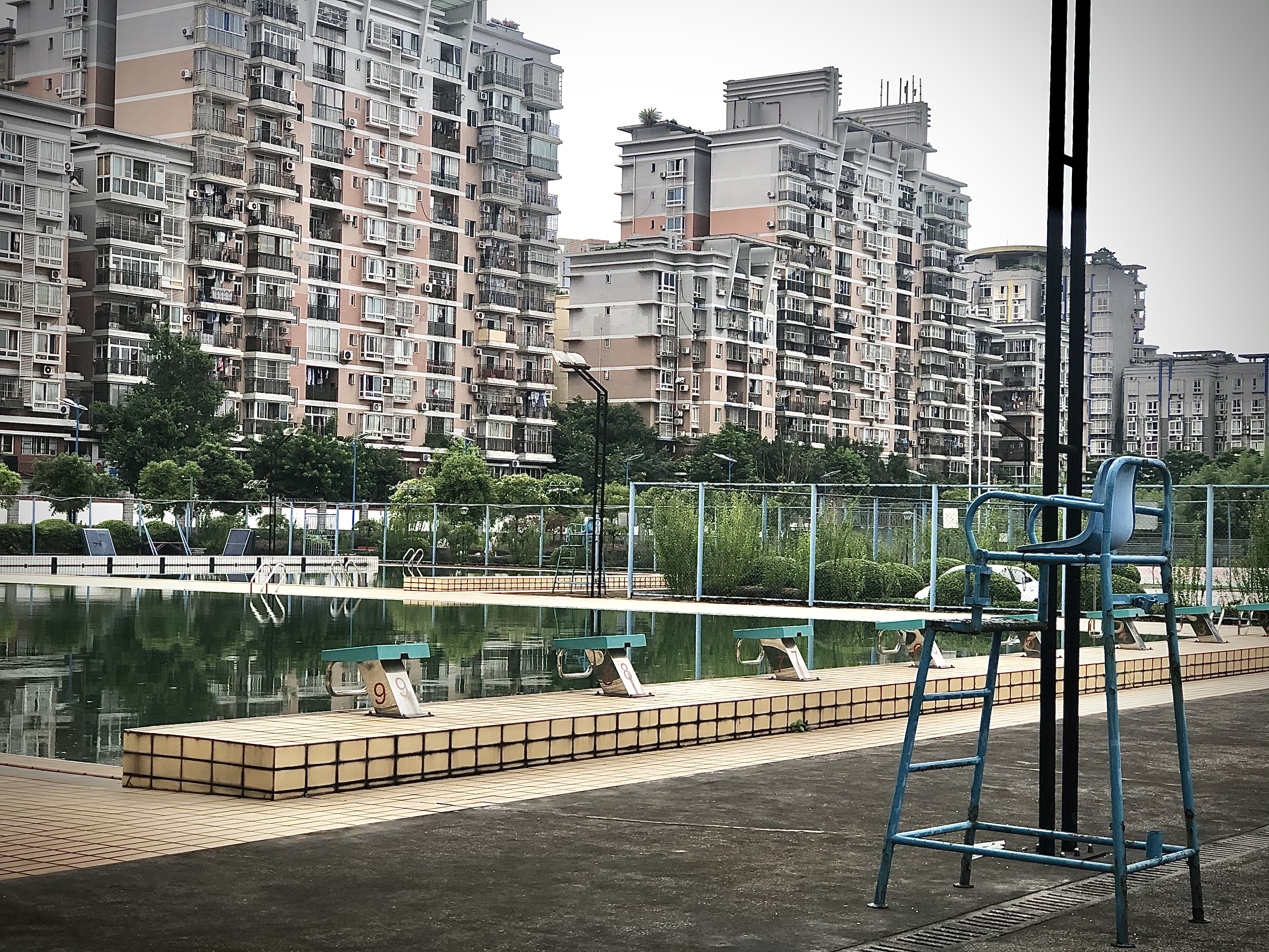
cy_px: 476
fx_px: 2090
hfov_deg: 33.8
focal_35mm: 57
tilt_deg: +0.9
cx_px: 634
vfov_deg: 25.7
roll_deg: -0.7
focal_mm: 6.6
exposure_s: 1/30
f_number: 2.8
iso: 25
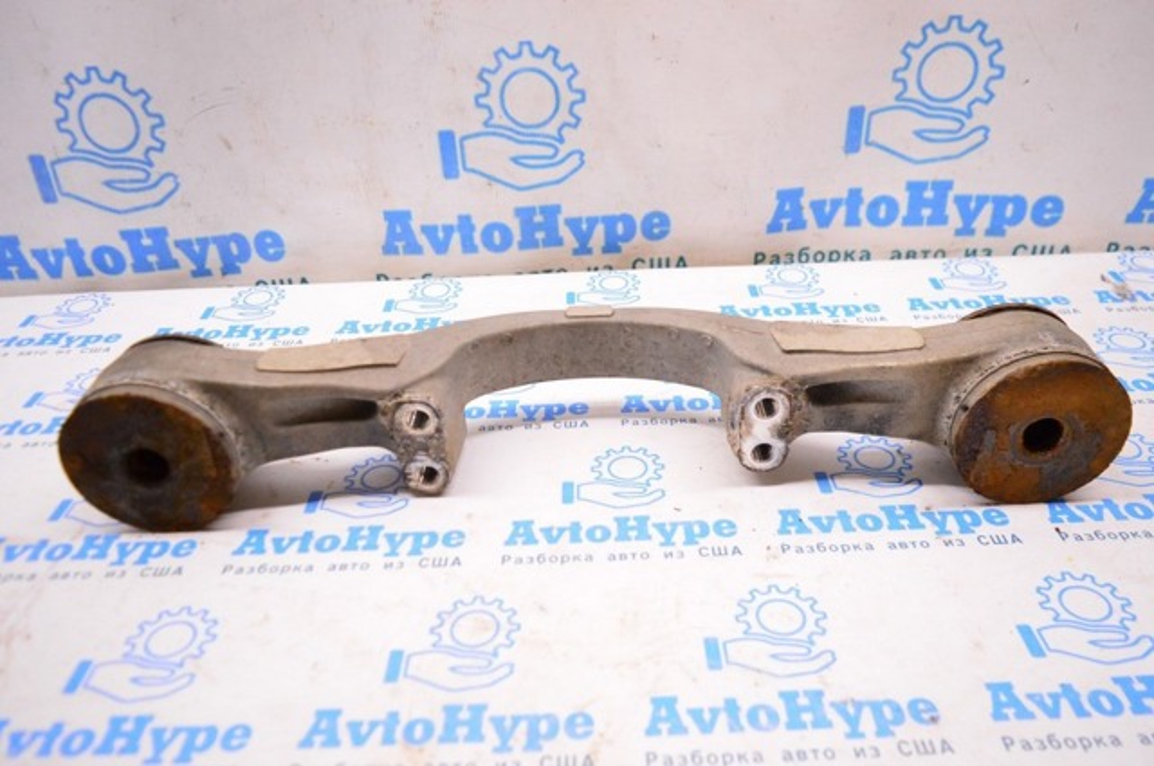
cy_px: 383
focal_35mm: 27
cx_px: 577
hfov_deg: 67.4
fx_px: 864
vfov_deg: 47.8
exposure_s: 1/320
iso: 3200
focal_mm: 18
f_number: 3.5
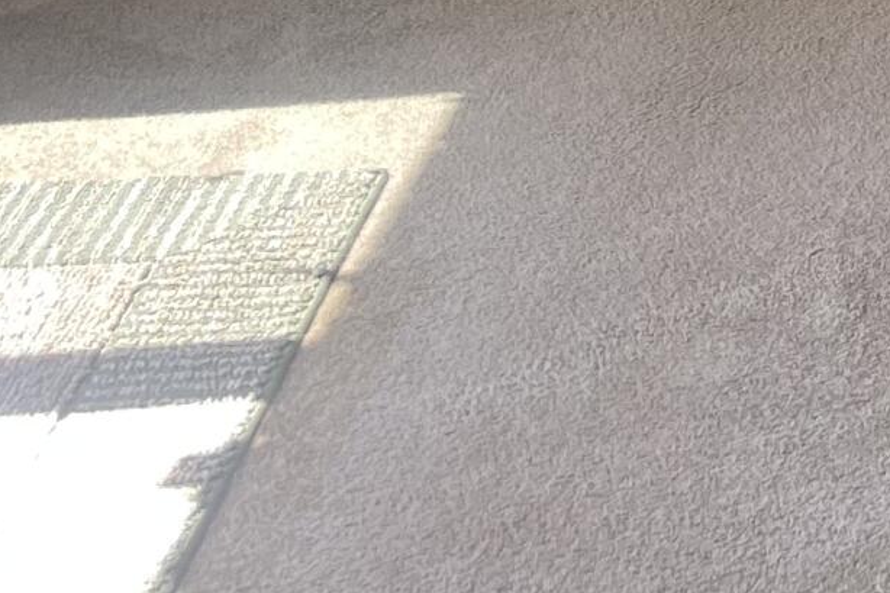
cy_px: -928
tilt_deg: -8.2
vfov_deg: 9.4
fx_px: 3139
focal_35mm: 127
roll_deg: -0.1
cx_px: 1471
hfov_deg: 14.6
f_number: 1.6
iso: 40
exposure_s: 1/121
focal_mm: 5.1
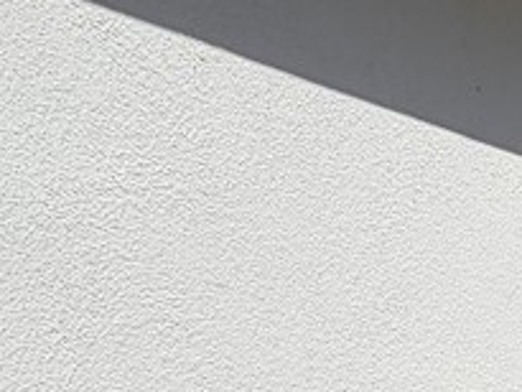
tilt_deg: -16.2
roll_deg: +0.9
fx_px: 1056
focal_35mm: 70
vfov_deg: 16.4
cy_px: 769
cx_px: 1016
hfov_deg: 18.8
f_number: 2.2
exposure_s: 1/1901
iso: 20
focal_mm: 2.22
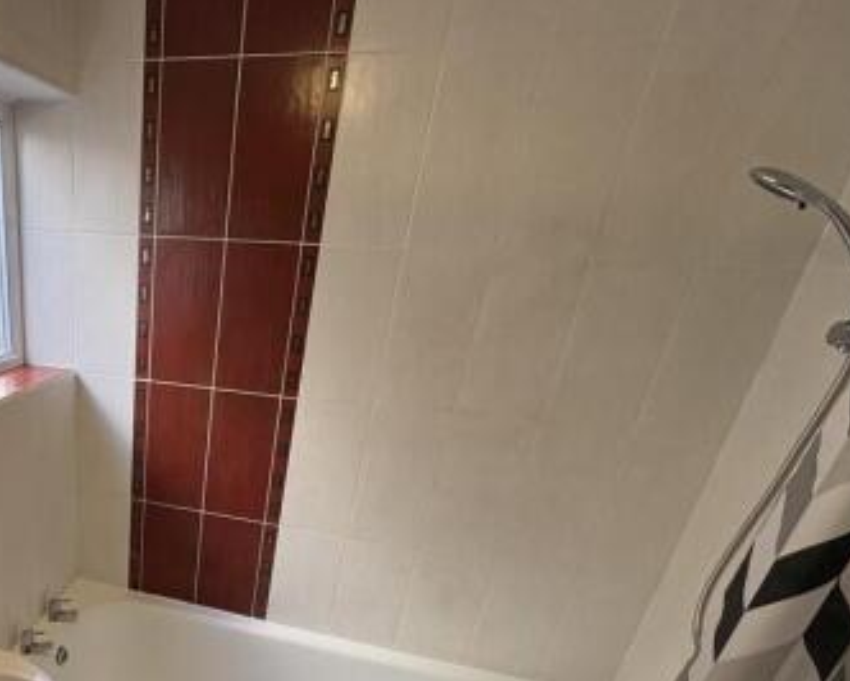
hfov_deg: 63.4
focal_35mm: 24
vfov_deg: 56.0
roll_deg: -2.1
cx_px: 155
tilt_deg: -24.4
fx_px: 604
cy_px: 508
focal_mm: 2.22
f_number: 2.2
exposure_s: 1/100
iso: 200
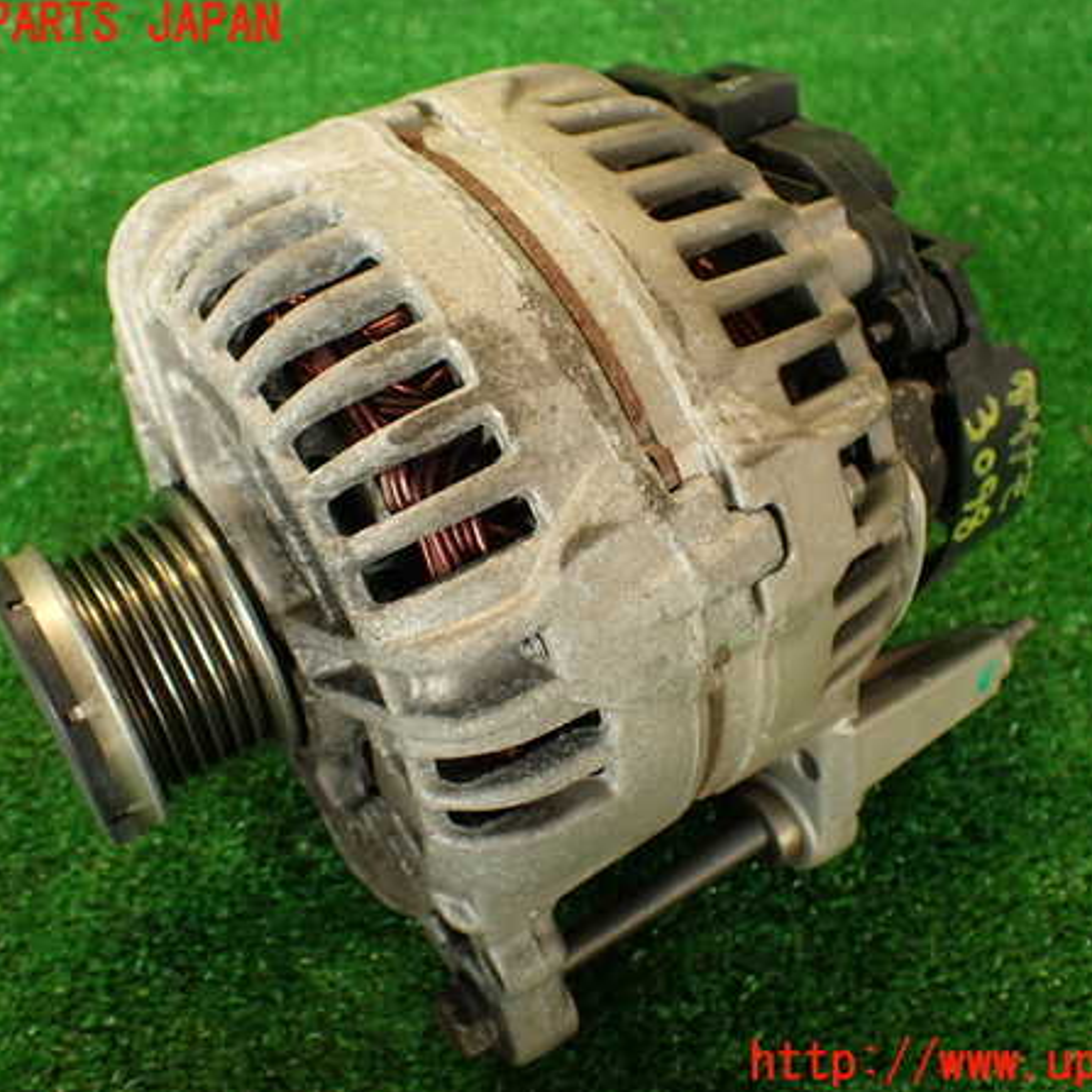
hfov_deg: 43.8
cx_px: 569
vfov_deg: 43.9
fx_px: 1356
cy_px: 545
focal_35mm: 38
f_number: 2.4
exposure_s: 1/30
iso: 200
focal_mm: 5.79
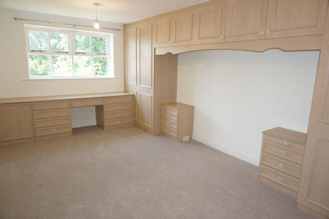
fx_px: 219
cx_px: 164
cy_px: 110
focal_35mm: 24
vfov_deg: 53.0
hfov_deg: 73.8
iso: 200
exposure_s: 1/60
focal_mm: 16
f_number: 4
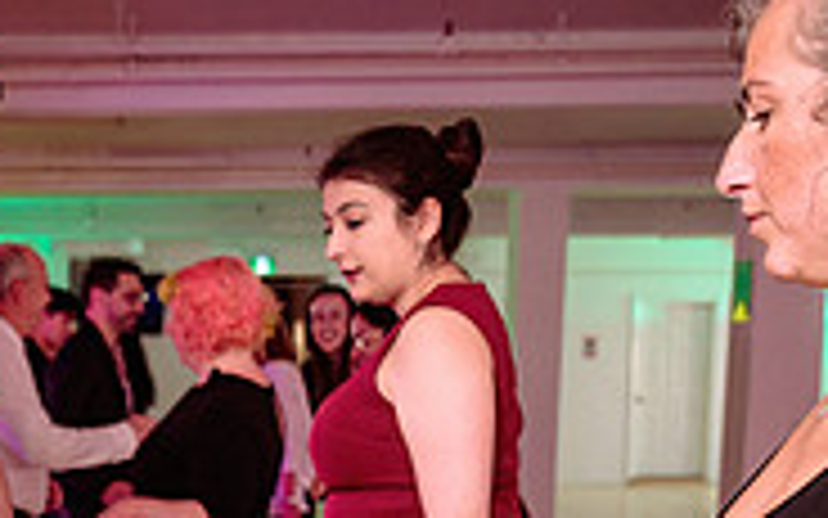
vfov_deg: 14.2
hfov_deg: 22.5
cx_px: -23
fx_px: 1986
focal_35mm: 88
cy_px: 693
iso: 800
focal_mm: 25
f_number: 2.8
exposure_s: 1/160
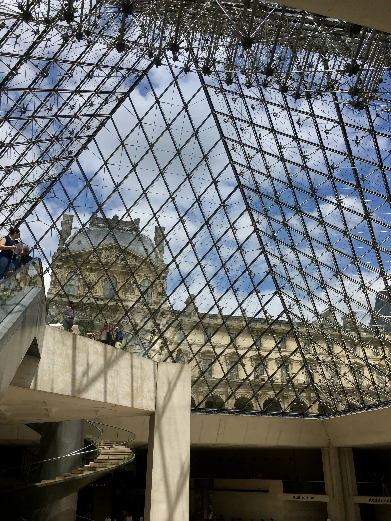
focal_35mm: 29
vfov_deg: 61.7
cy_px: 260
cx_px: 196
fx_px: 437
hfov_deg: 48.2
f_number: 2.2
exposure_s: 1/1923
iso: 25
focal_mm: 4.15
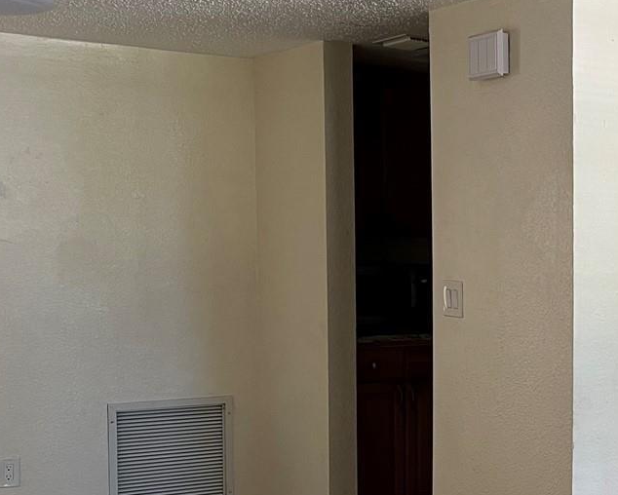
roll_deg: -1.1
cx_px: 692
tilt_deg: -6.3
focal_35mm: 64
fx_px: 1171
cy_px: 346
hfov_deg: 27.0
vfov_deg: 23.7
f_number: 1.5
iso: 125
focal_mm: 5.7
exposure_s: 1/99
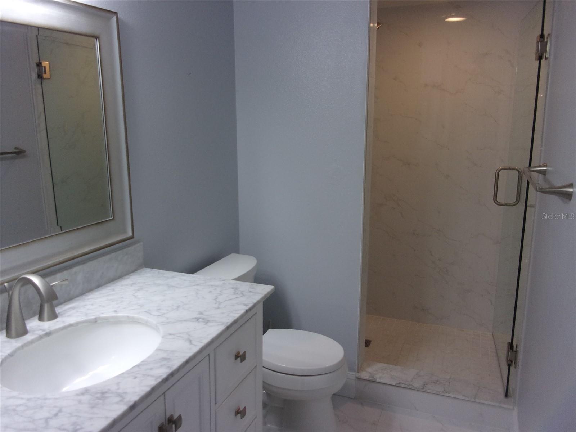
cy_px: 216
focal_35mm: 28
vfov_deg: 49.7
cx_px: 288
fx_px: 466
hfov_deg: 63.4
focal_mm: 5.1
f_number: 3.9
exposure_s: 1/34
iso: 139
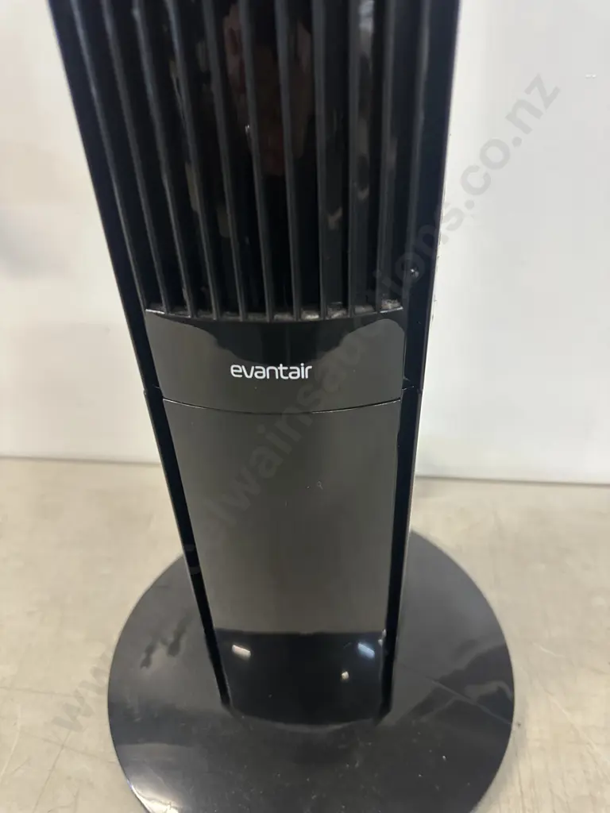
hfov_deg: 56.8
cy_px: 406
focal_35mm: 24
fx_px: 564
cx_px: 305
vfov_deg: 71.6
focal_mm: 6.86
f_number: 1.78
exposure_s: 1/50
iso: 400
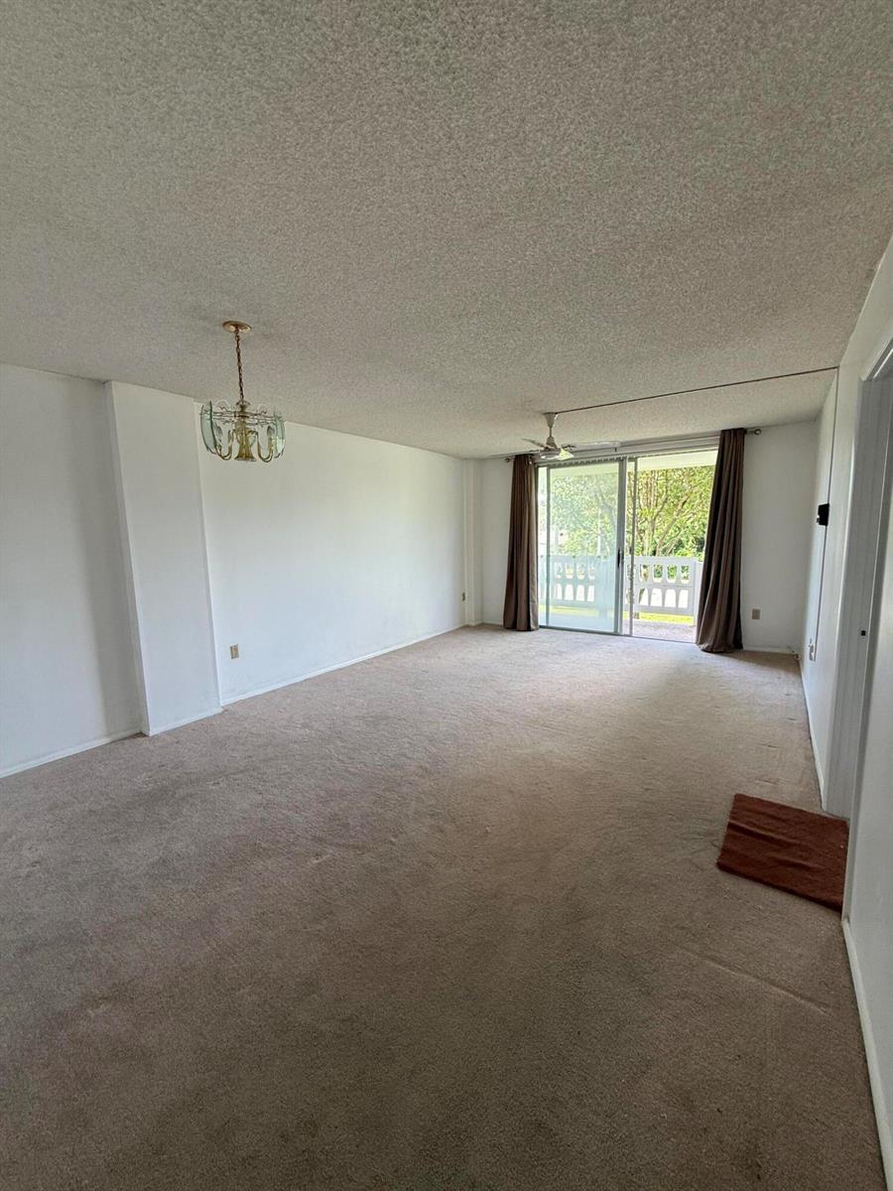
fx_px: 482
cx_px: 446
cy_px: 596
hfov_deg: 85.7
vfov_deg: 102.1
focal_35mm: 14
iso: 100
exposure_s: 1/99
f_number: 2.2
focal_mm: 2.22
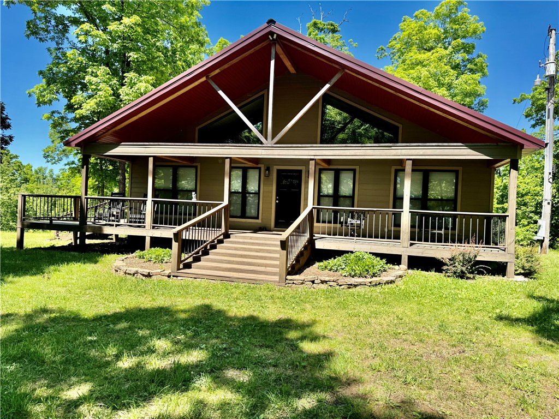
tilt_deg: -0.7
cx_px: 280
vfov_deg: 56.8
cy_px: 210
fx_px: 388
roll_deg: -2.7
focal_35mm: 24
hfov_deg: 71.6
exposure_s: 1/1678
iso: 80
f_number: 1.78
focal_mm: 6.76
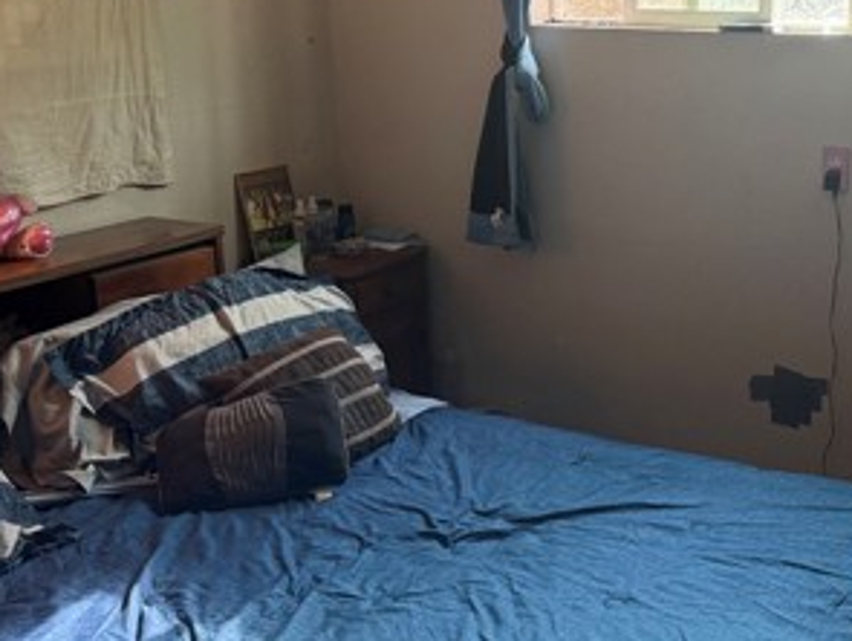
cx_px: 687
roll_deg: -0.1
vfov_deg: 28.1
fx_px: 1281
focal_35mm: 52
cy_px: 283
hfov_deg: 35.5
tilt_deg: -14.7
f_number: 1.78
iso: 200
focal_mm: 6.76
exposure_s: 1/120
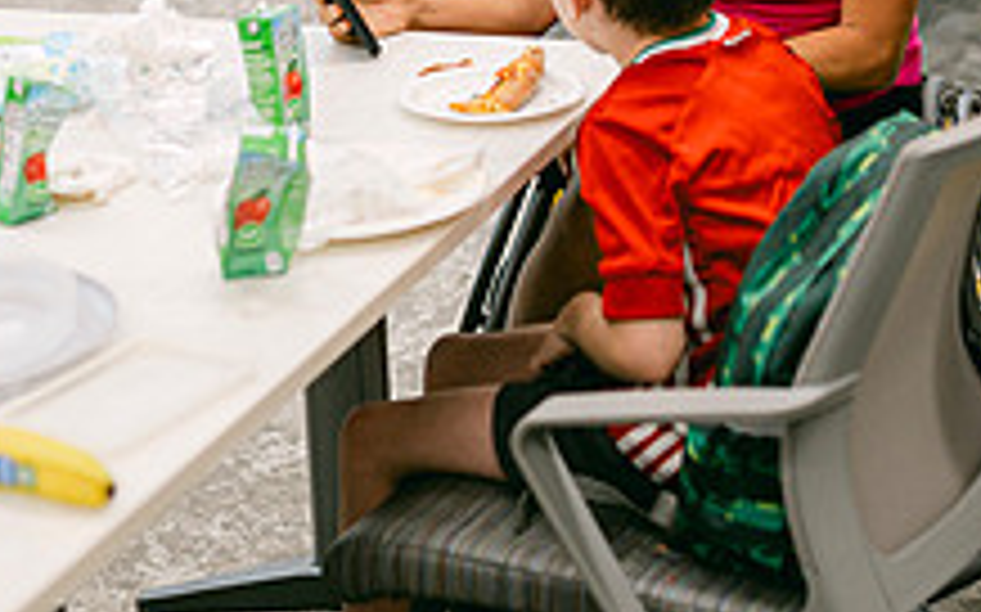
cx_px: 615
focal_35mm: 96
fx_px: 2565
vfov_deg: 13.2
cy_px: -135
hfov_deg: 21.6
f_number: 2
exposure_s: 1/125
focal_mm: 35
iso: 180
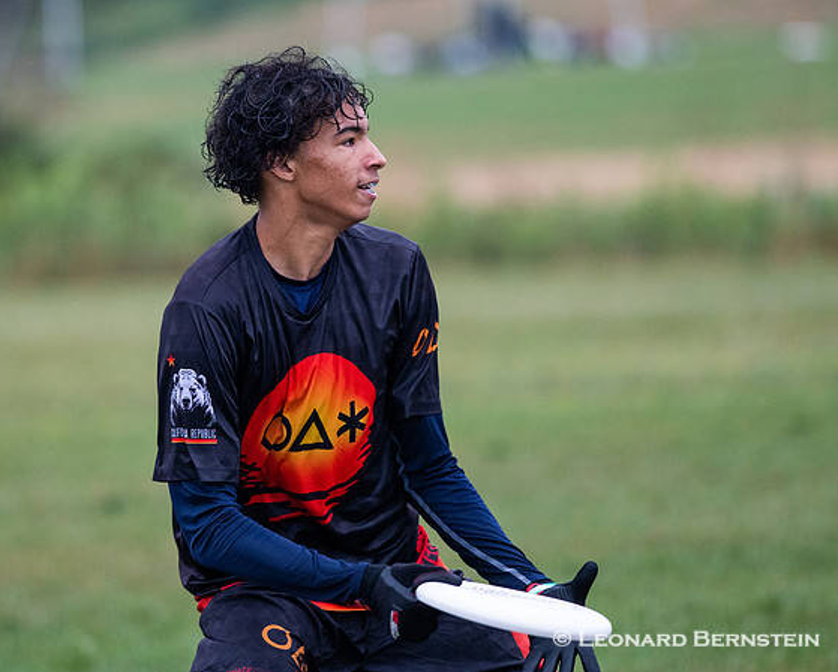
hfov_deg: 3.7
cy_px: 331
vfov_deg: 3.0
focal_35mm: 517
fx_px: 12831
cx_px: 328
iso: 1600
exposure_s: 1/2000
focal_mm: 300
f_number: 4
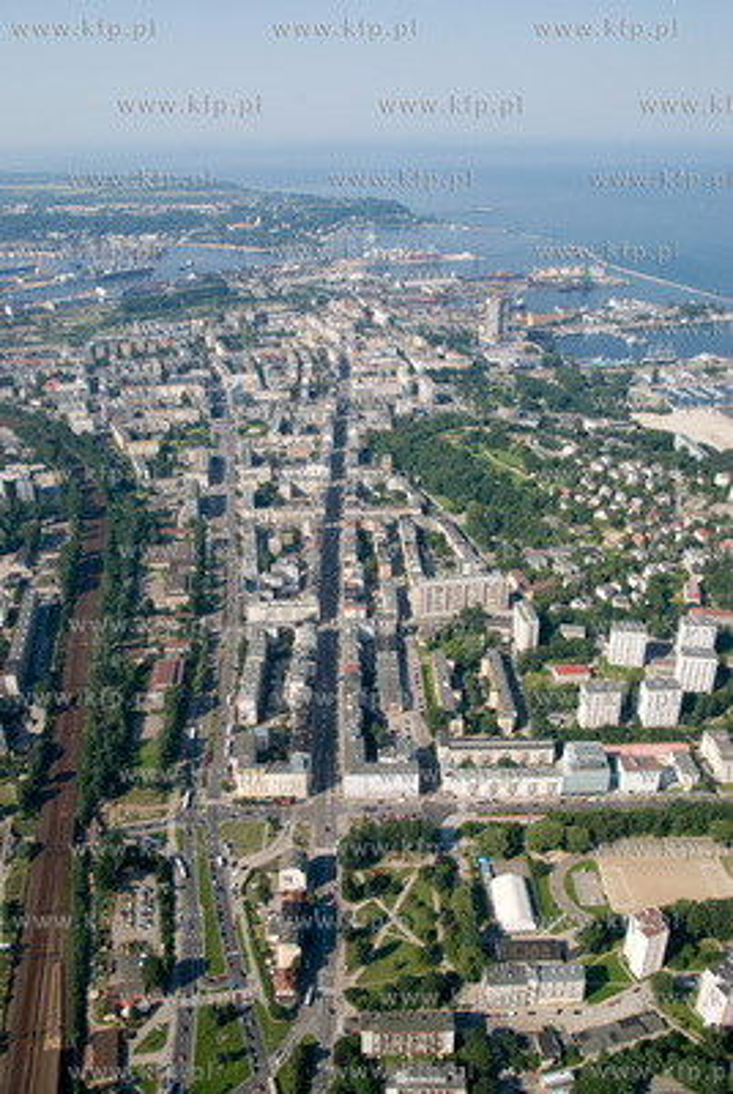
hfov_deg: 48.1
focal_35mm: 27
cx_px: 366
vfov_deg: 67.3
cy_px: 547
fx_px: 822
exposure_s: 1/250
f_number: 8
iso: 160
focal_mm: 18
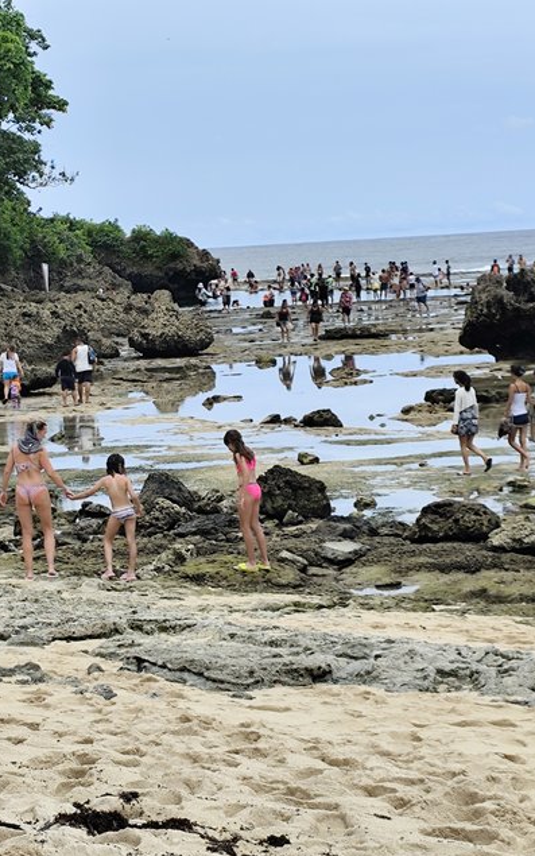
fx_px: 2542
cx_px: 224
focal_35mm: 109
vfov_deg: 19.1
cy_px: 430
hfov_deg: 12.0
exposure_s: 1/847
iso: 50
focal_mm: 6.19
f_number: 1.65
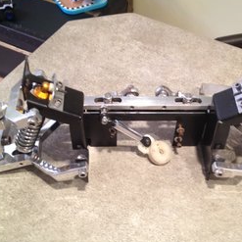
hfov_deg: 34.0
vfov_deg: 34.0
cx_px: 140
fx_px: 395
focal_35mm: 50
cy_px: 121
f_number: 2.4
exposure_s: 1/20
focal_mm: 4.28
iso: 160
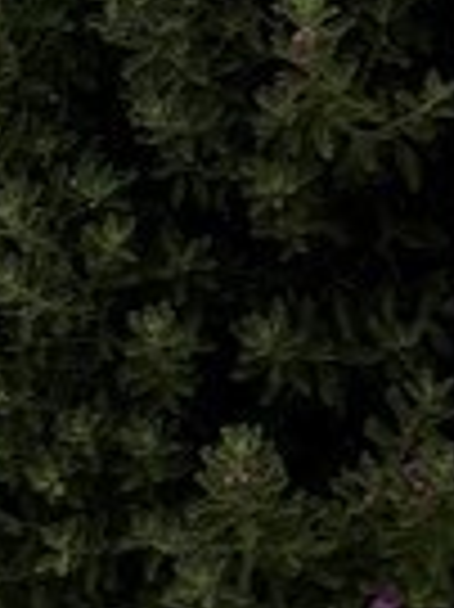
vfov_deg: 9.7
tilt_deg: -1.9
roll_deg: -0.1
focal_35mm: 182
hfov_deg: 8.1
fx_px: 3188
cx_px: 364
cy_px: -815
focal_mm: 6.76
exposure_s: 1/3096
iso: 80
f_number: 1.78
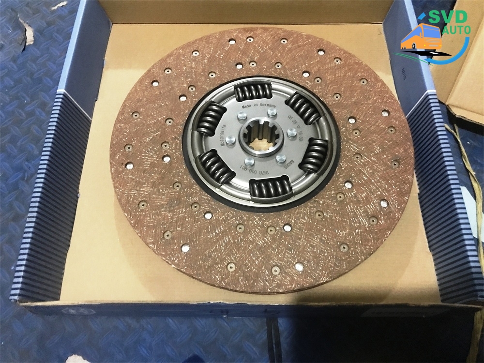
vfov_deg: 49.7
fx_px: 391
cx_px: 242
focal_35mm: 28
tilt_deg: -65.4
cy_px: 182
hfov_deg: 63.4
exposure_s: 1/6
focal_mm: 3.99
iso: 100
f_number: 1.8
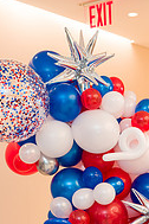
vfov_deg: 25.7
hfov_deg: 17.9
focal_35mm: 76
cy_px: 206
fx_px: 472
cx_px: 108
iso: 400
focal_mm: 32
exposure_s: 1/200
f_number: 4
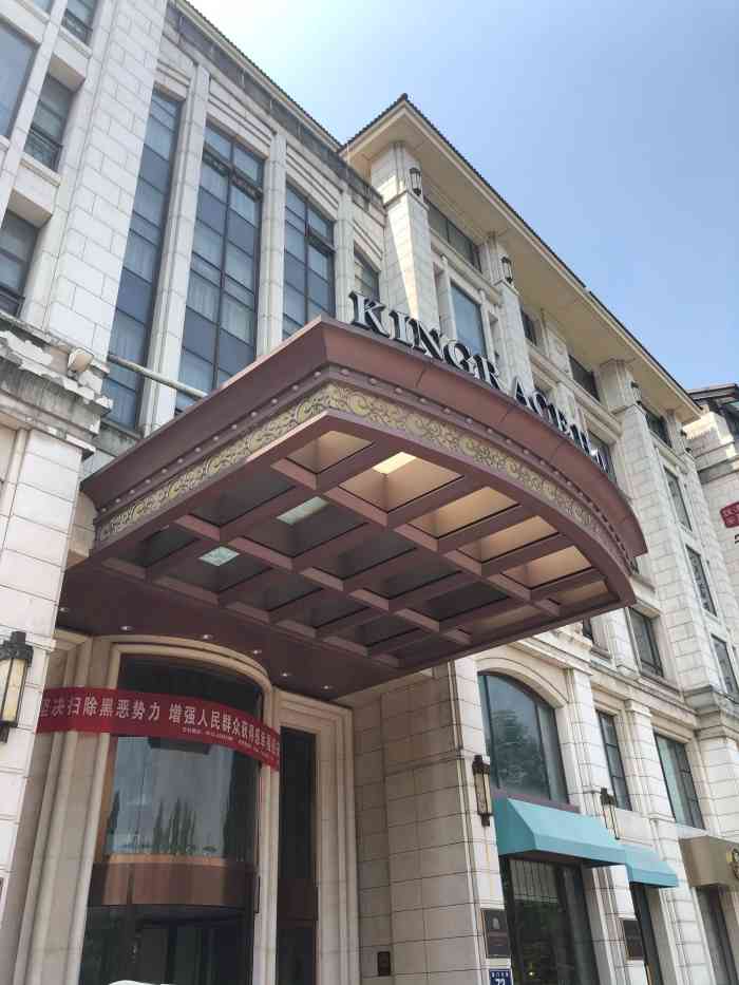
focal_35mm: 28
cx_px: 370
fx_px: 797
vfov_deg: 63.4
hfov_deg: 49.8
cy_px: 492
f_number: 1.8
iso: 20
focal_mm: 4
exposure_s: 1/979
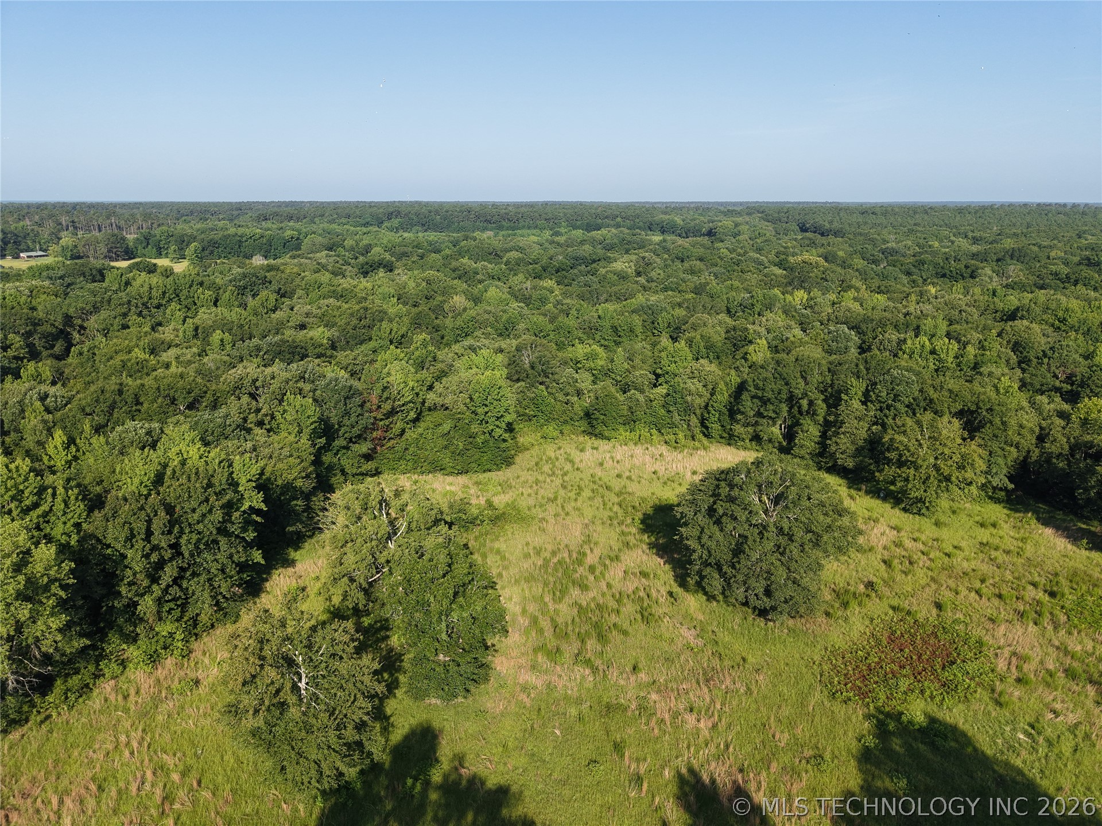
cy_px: 413
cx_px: 551
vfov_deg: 56.8
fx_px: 764
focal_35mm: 24
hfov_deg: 71.6
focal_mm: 8.67
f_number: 1.8
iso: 160
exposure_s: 1/2500
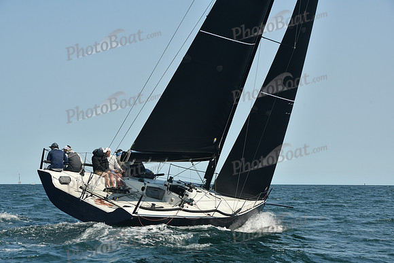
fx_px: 1117
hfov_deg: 20.0
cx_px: 197
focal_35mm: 102
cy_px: 132
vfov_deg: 13.4
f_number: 9
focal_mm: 102
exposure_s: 1/640
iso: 320
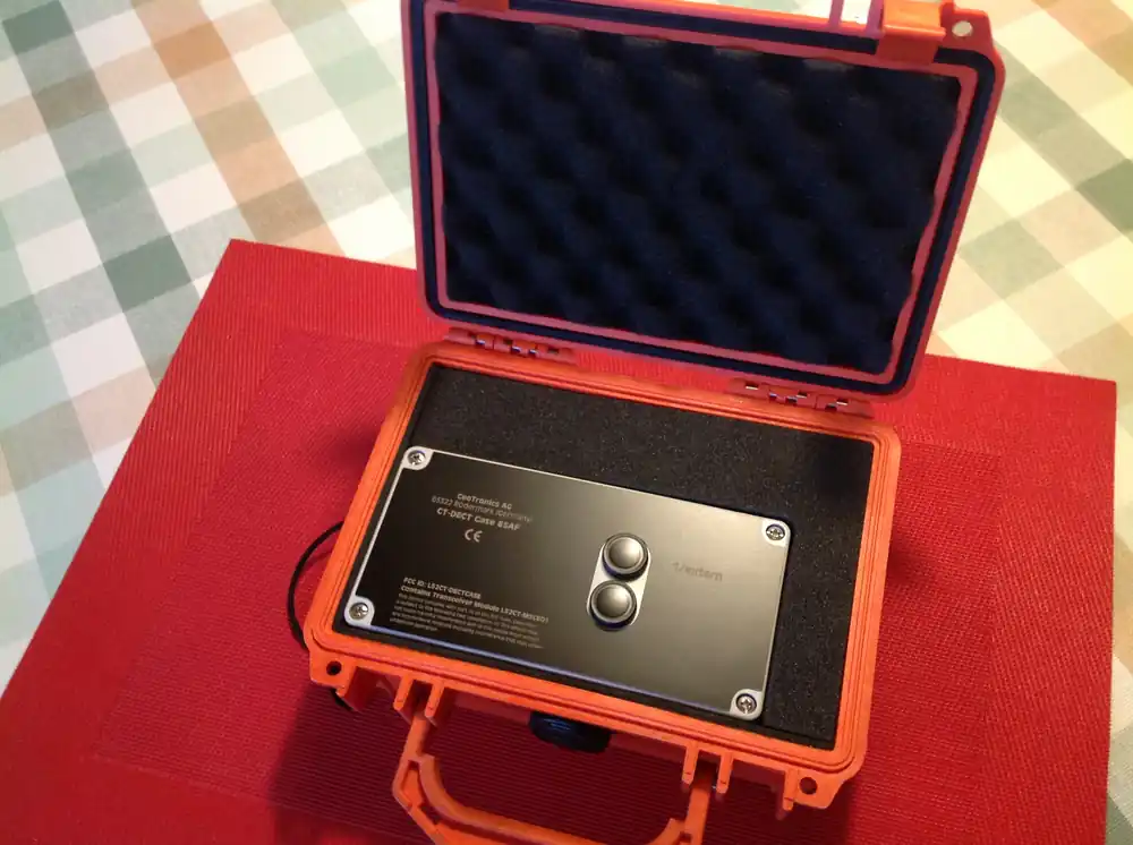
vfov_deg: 40.6
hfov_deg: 52.7
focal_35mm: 35
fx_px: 1143
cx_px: 566
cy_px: 422
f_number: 2.4
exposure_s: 1/15
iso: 125
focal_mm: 4.28
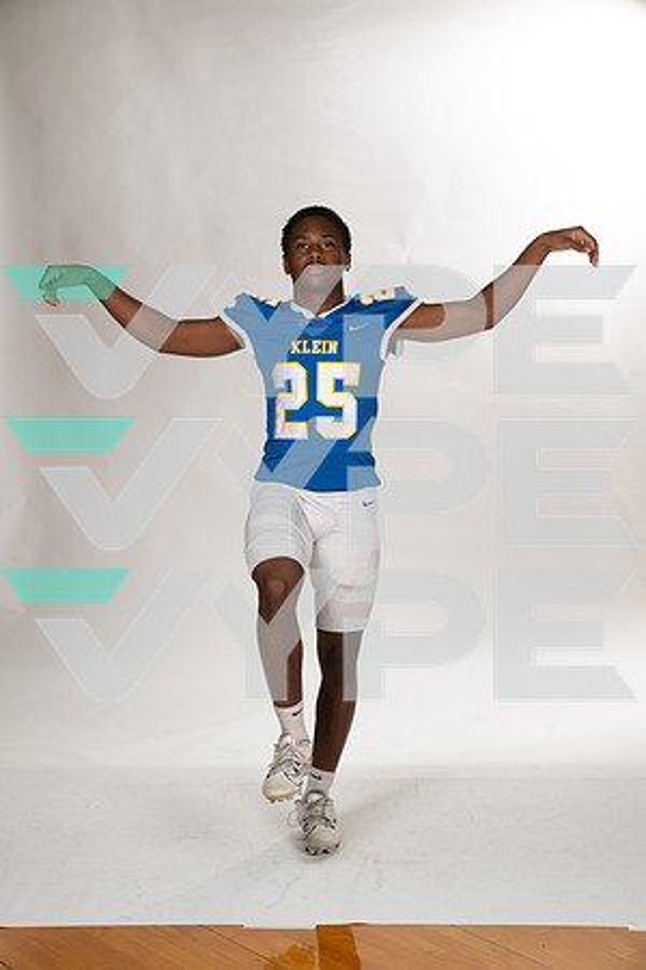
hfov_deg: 19.5
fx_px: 1884
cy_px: 485
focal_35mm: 70
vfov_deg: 28.8
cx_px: 323
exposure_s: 1/320
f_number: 7.1
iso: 800
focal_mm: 70
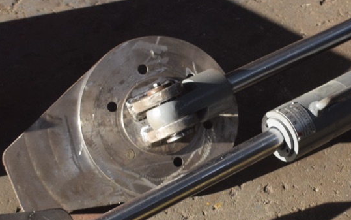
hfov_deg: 17.5
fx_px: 1129
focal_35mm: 118
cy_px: 142
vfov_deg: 11.1
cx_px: 280
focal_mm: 26
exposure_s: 1/125
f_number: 6.3
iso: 400
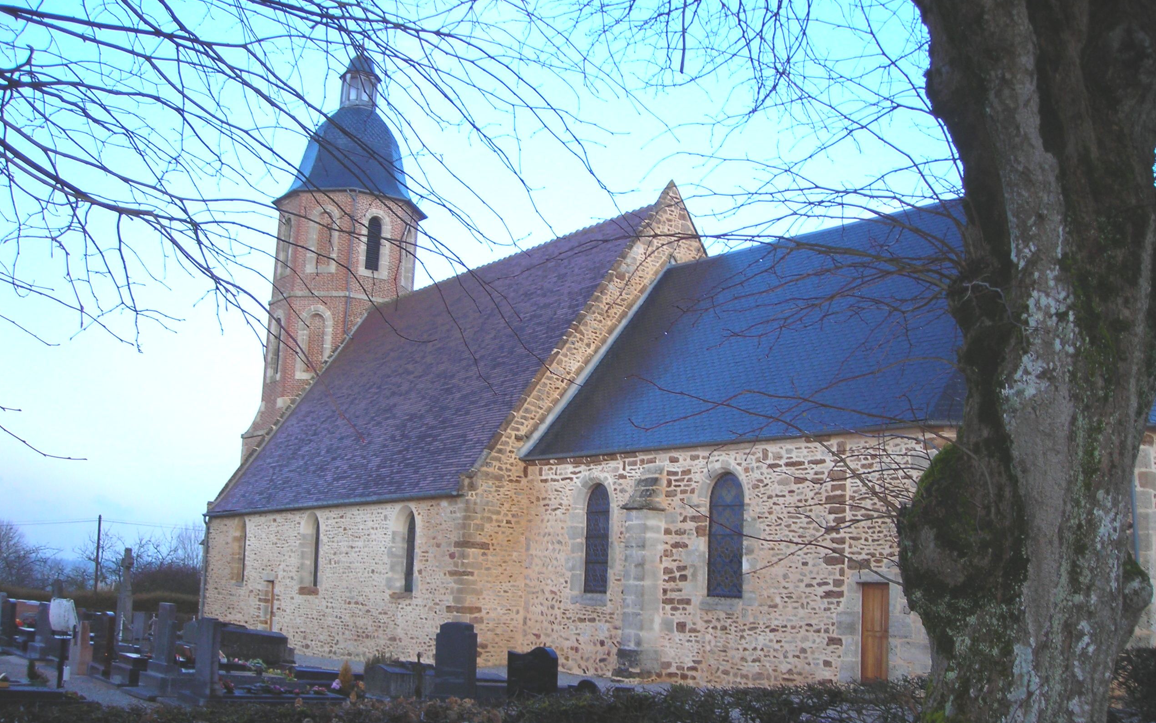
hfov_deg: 48.2
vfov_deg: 31.3
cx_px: 574
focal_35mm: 41
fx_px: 1292
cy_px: 364
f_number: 3.2
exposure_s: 1/30
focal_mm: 6.3
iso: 63
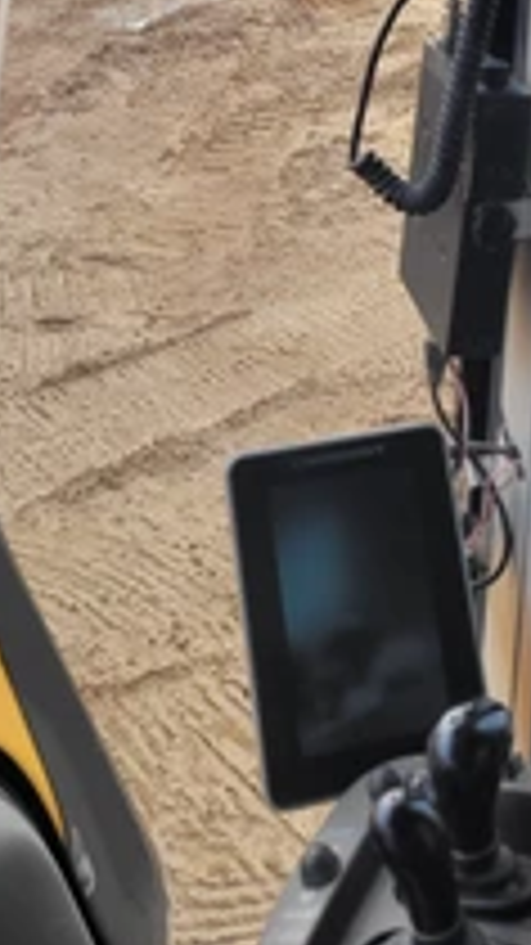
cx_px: 360
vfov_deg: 35.9
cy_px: 72
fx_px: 1353
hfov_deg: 22.1
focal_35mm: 54
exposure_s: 1/588
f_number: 1.8
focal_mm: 5.4
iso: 40
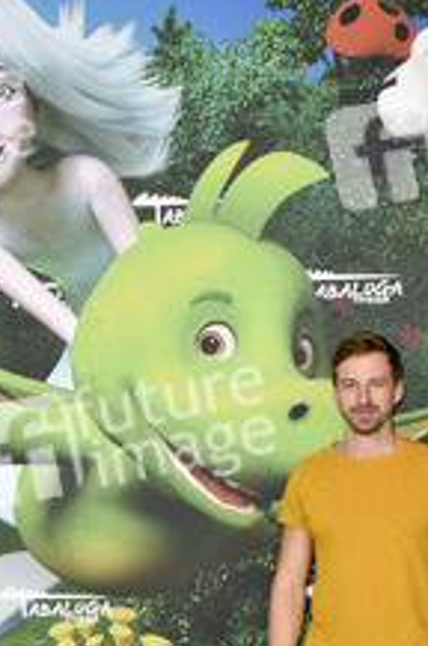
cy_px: 586
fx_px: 1878
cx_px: 208
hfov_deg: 13.0
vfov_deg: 19.1
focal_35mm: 105
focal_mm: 38
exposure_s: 1/125
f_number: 5.6
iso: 500
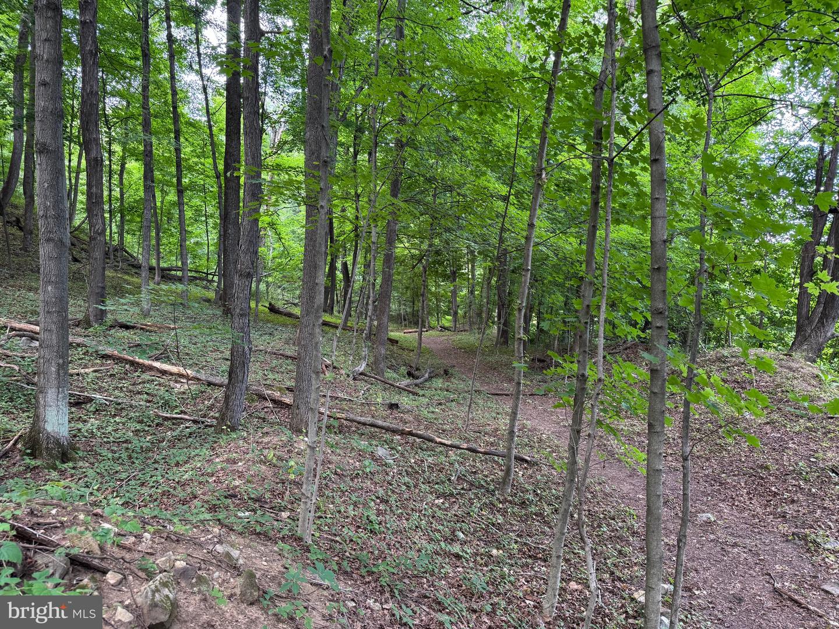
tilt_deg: -3.0
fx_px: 582
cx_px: 420
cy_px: 314
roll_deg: +1.5
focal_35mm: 24
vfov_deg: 56.8
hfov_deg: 71.6
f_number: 1.78
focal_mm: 6.76
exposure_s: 1/121
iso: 200
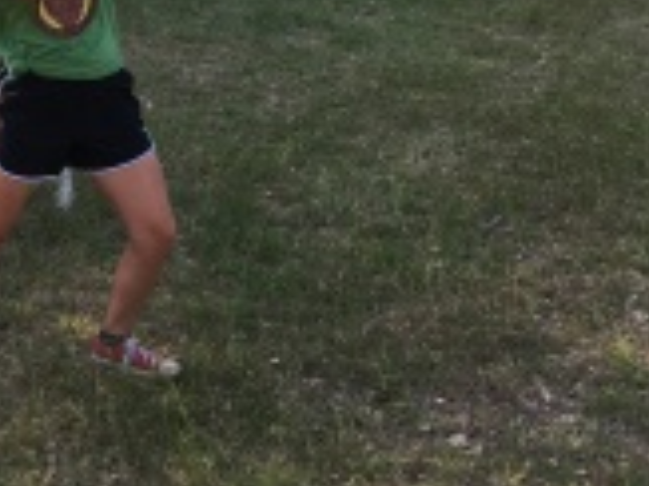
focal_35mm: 65
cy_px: -20
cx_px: 56
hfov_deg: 28.6
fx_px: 1218
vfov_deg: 21.6
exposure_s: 1/191
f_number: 2.2
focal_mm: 4.15
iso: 25
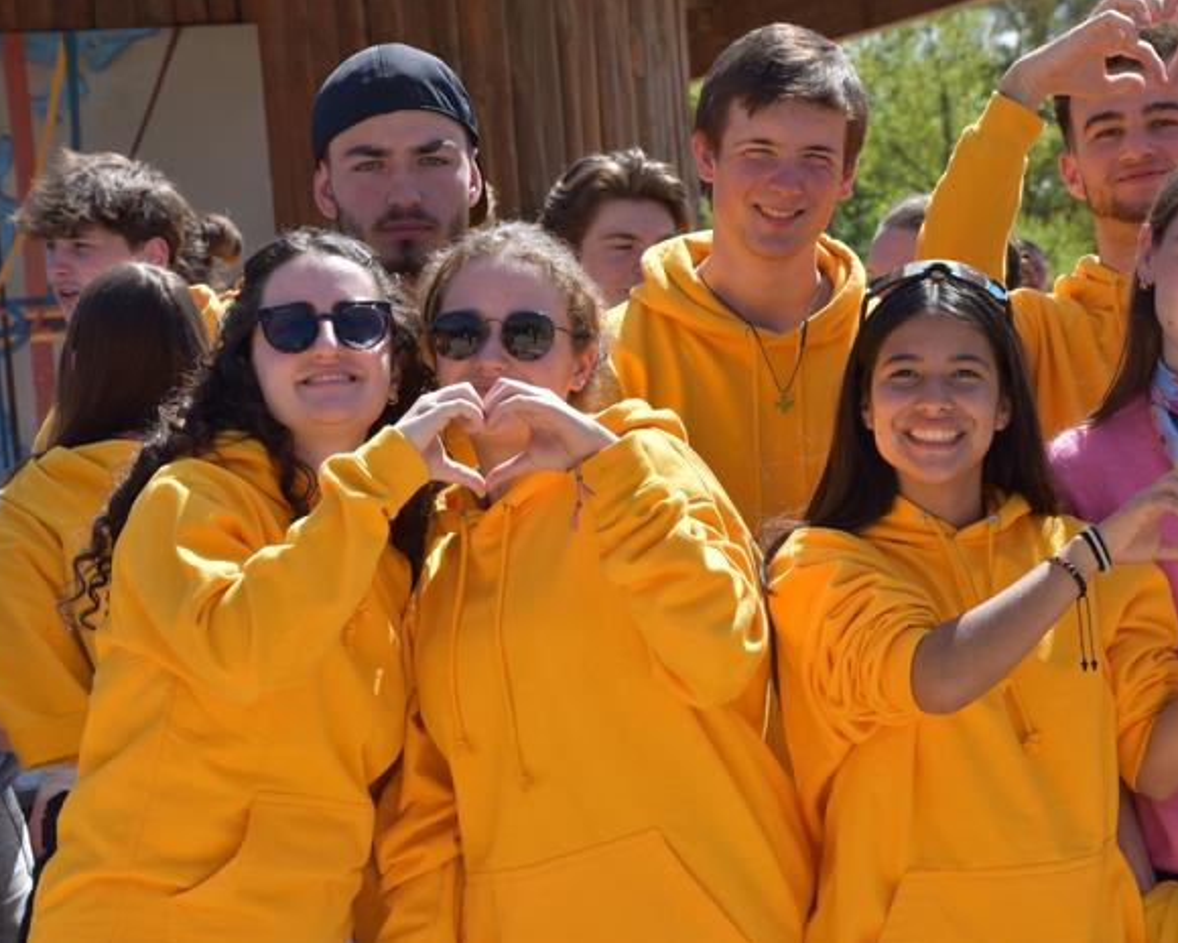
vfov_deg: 13.0
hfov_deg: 16.2
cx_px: 595
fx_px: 4149
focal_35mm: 119
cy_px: 470
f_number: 10
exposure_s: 1/400
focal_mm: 70
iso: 200
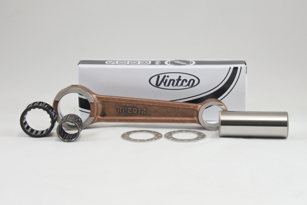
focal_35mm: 70
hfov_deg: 28.8
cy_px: 102
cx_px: 154
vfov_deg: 19.5
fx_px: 597
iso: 720
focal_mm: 26
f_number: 5.3
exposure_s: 1/125
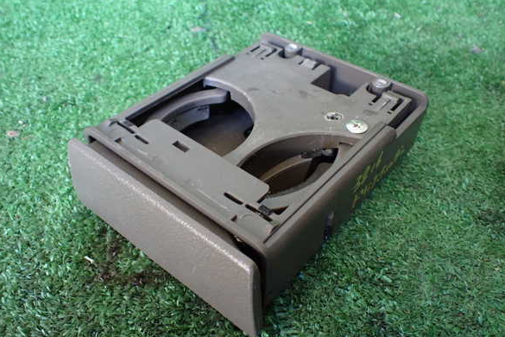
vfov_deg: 41.1
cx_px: 249
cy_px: 173
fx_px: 449
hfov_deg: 58.7
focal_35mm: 32
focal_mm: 5.4
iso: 800
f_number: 2.3
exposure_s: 1/100
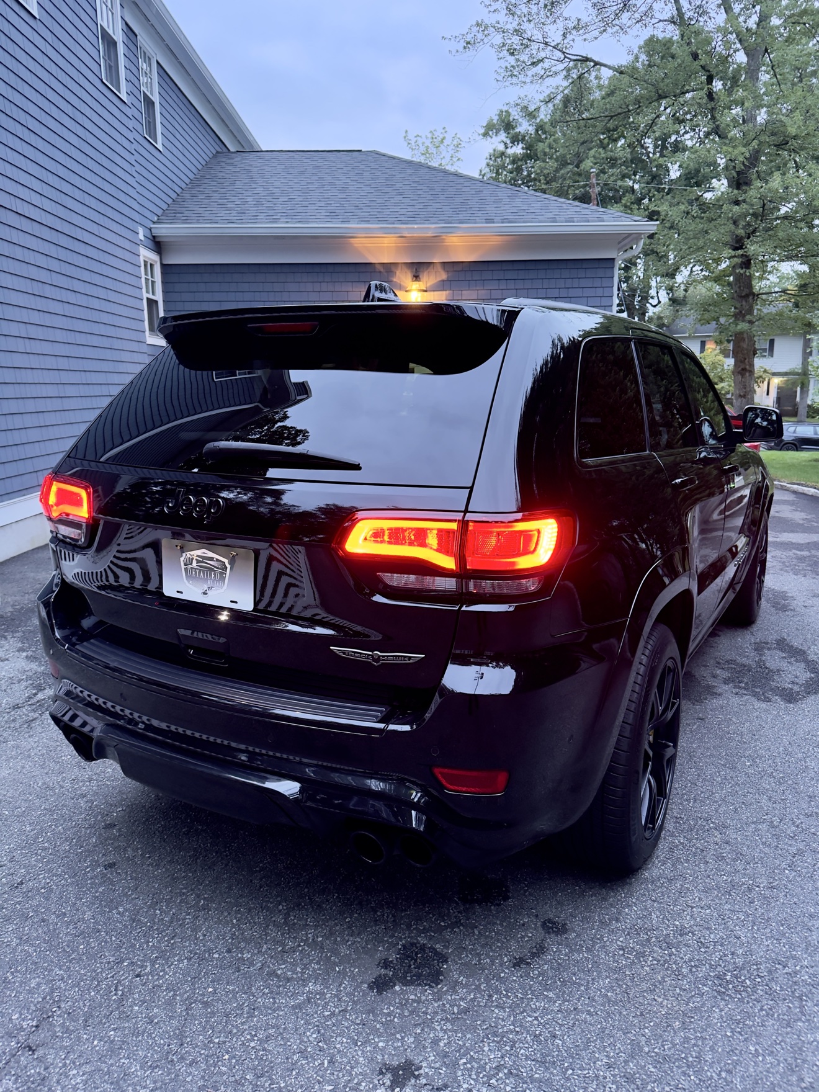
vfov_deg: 71.6
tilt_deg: -11.8
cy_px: 546
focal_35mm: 24
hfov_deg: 56.8
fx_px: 757
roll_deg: +1.3
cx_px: 410
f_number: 1.78
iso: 800
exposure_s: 1/60
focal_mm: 6.76
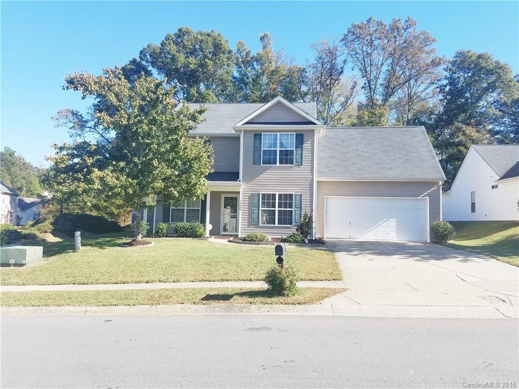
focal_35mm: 26
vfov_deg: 53.1
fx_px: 390
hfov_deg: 67.3
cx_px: 260
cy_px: 194
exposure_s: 1/1380
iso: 50
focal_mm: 4.2
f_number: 1.7
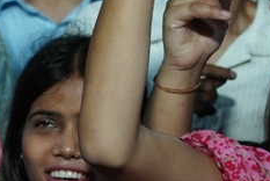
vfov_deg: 7.6
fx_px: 1352
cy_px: 128
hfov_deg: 10.1
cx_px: -356
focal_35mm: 180
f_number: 3.5
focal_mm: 35
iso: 1000
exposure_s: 1/160
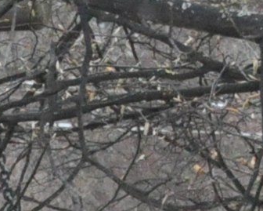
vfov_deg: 1.2
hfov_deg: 1.5
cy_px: 623
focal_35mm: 1318
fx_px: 10262
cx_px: -140
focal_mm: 98
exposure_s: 1/800
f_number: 14
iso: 3200
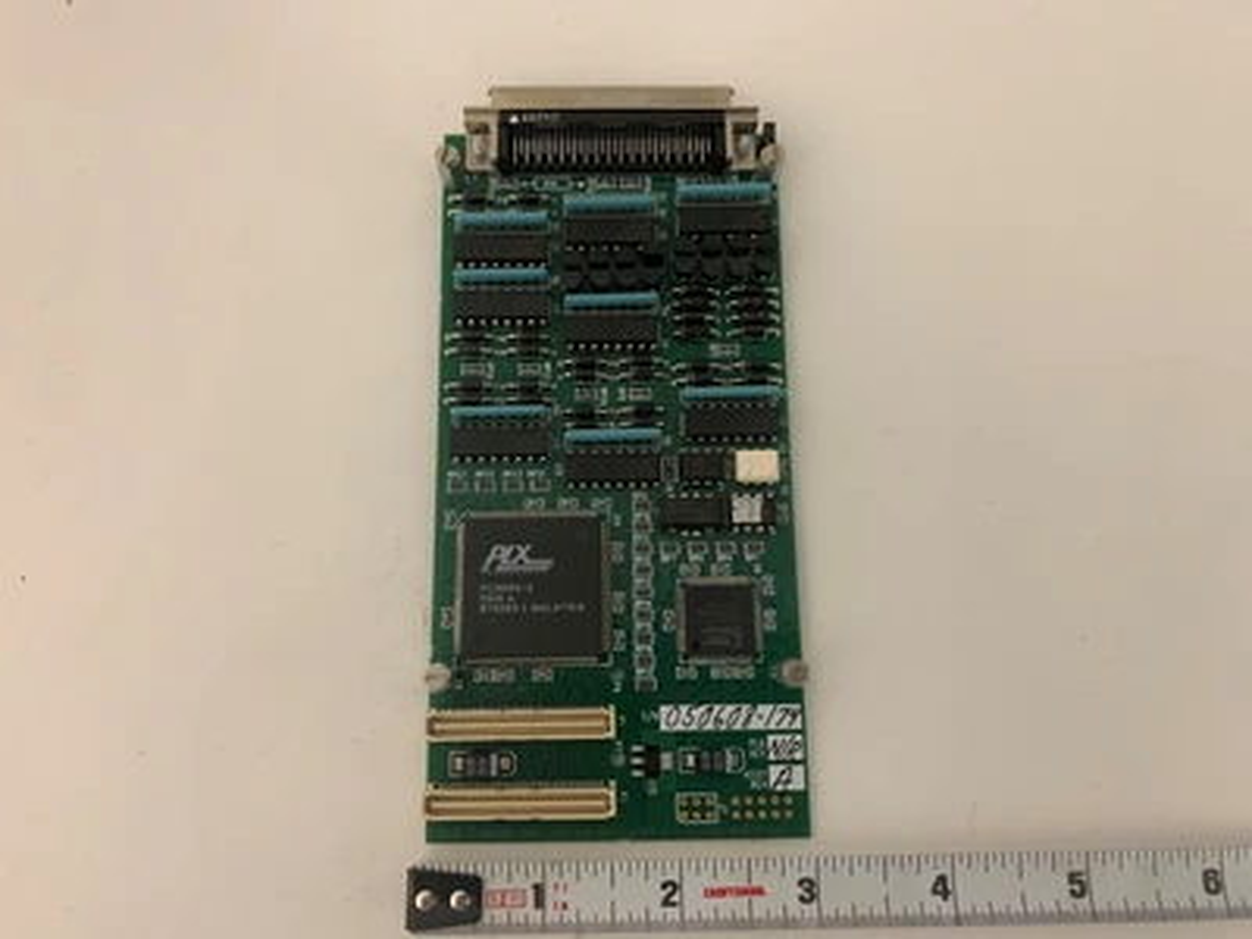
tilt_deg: -74.3
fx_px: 940
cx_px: 626
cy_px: 470
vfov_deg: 53.1
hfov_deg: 67.3
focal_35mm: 26
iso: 160
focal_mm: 4.25
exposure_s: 1/60
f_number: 1.8
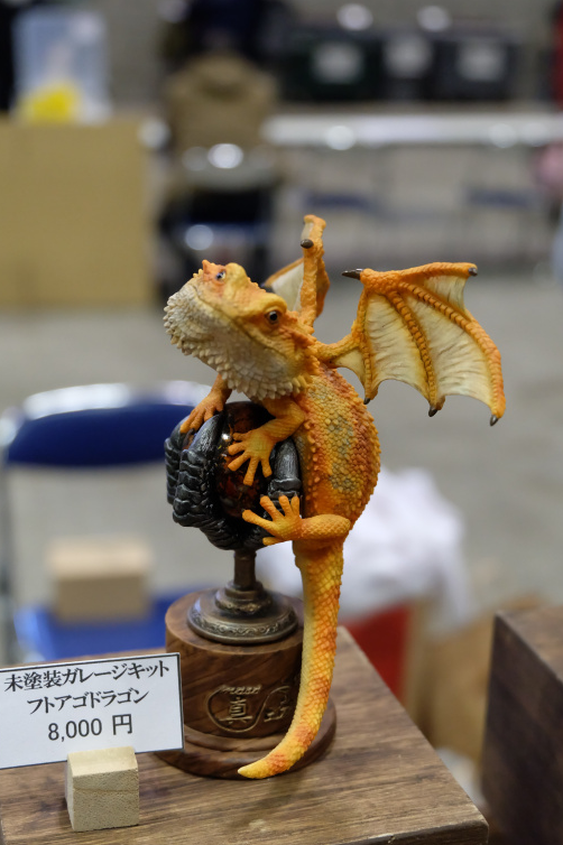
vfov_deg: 38.2
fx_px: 1221
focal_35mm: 52
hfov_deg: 26.0
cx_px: 283
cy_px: 445
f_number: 5
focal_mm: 32.5
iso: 3200
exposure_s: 1/120
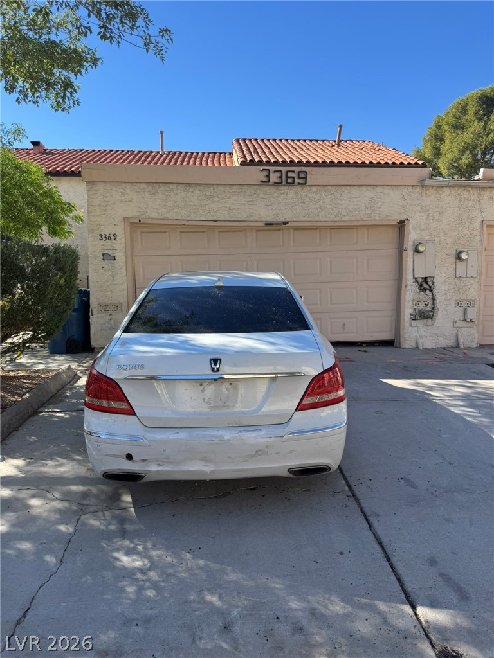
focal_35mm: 24
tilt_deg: -4.8
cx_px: 247
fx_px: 457
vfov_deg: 71.6
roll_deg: +1.3
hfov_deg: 56.8
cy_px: 329
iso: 80
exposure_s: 1/2331
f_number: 1.78
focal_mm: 6.76
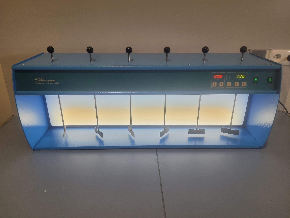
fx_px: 218
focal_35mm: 26
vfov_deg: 53.1
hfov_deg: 67.3
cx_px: 145
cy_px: 109
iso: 64
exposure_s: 1/100
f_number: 1.8
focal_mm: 5.4
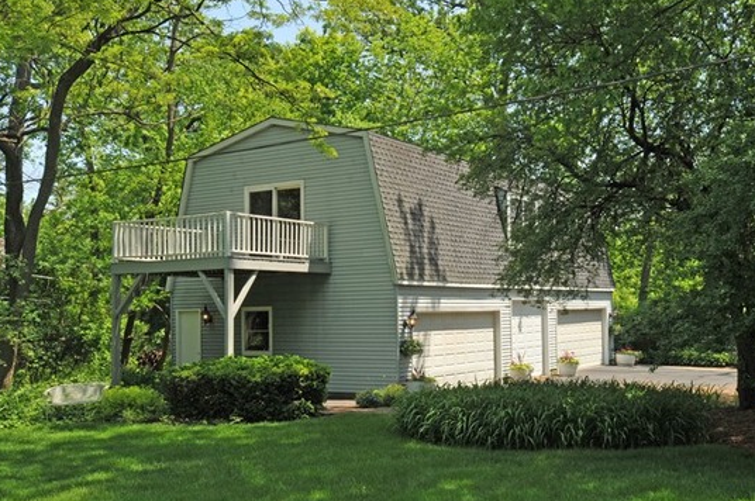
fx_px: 901
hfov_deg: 45.5
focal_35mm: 43
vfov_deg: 31.1
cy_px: 284
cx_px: 390
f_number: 9
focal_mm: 24
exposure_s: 1/320
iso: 400
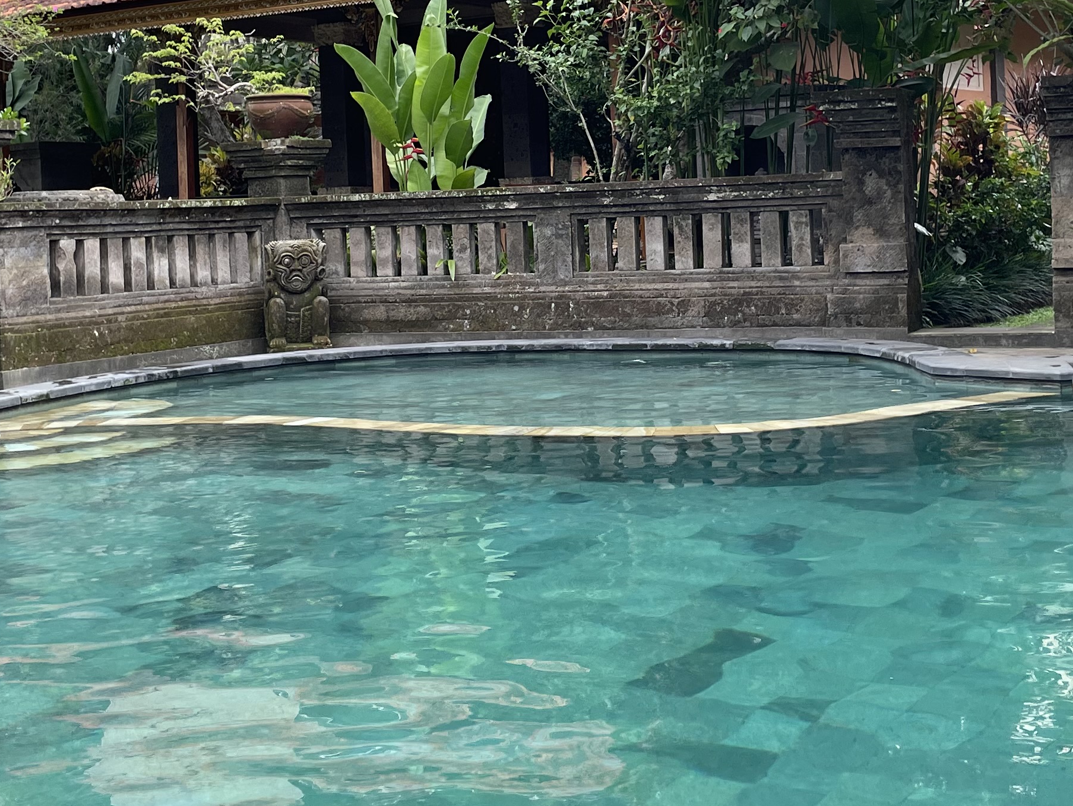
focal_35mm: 58
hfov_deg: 33.2
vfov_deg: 25.0
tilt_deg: +0.6
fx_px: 1798
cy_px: 213
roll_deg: +2.5
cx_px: 580
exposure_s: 1/295
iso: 32
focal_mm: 4.2
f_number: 1.6
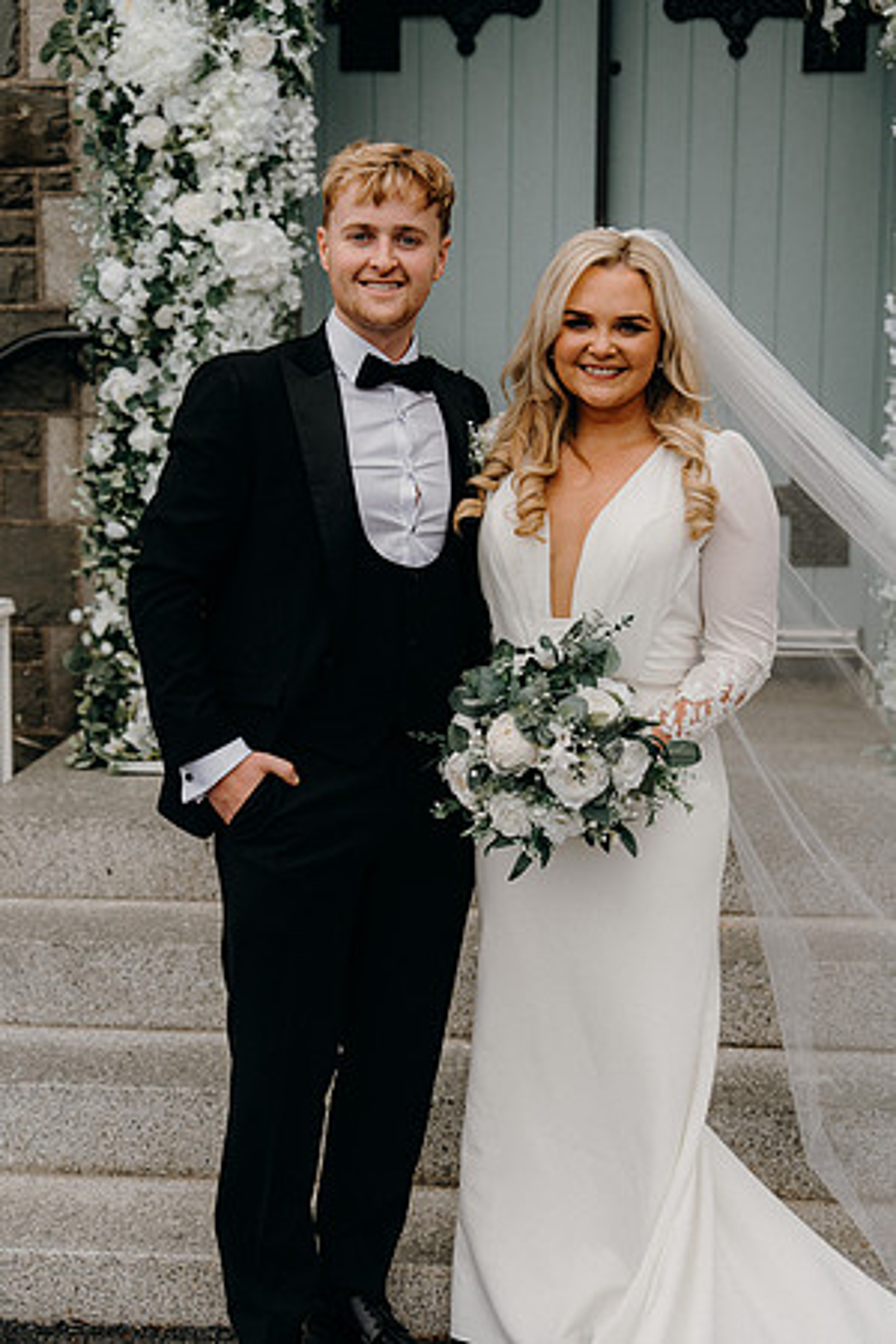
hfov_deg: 23.8
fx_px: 2128
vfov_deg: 35.1
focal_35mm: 57
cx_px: 448
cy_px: 672
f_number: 3.5
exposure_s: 1/320
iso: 125
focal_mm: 57
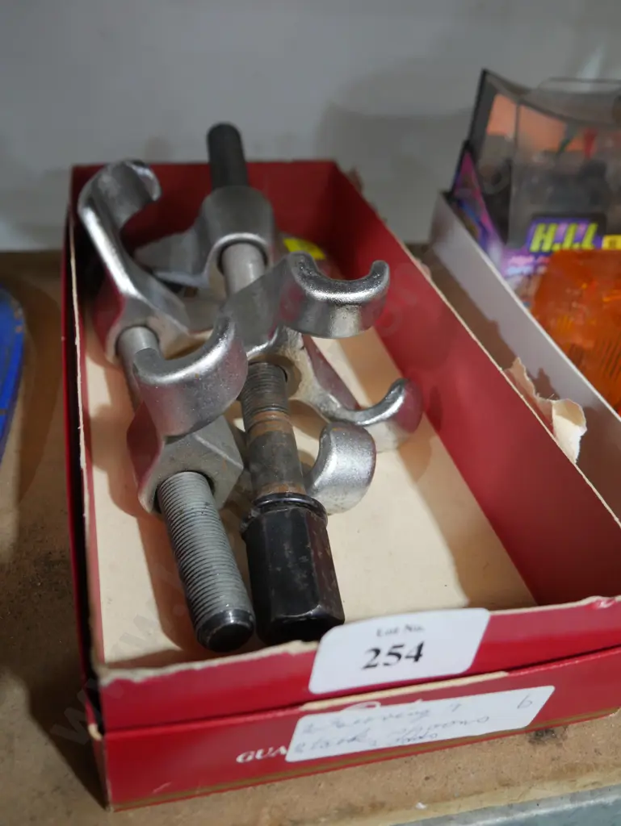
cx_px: 310
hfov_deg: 44.2
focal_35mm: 32
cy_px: 413
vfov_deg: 56.8
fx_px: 765
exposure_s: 1/60
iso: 1000
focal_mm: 16
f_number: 3.6
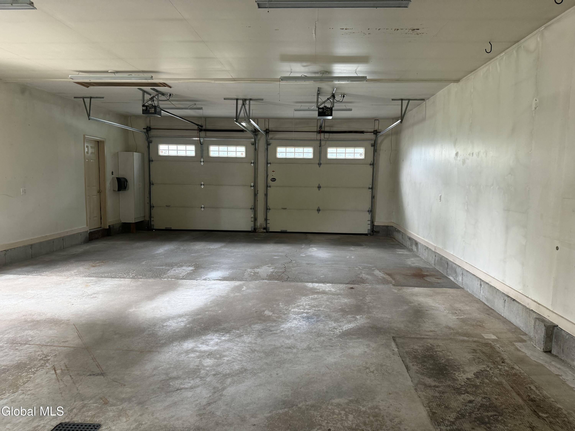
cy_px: 216
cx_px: 288
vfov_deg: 56.8
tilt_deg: -5.8
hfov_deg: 71.6
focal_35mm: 24
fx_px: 399
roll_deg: -1.6
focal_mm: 6.76
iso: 200
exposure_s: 1/69
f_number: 1.78
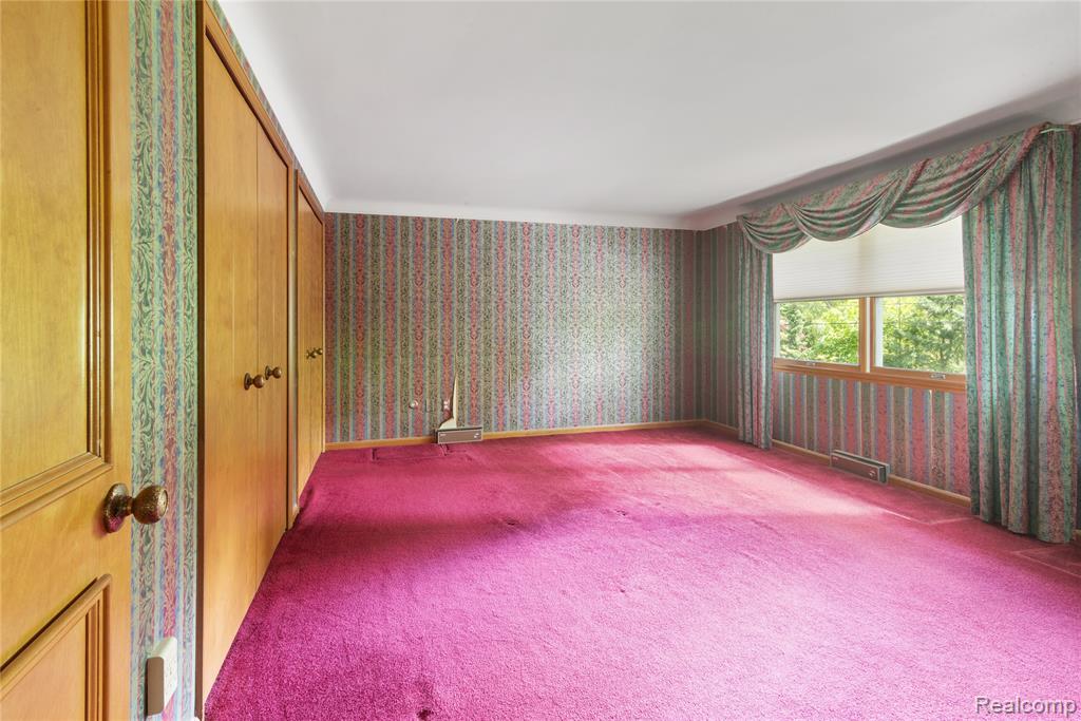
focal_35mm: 17
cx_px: 540
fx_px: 511
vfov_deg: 70.5
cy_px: 360
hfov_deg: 93.3
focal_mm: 17
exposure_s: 6
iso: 320
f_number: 9
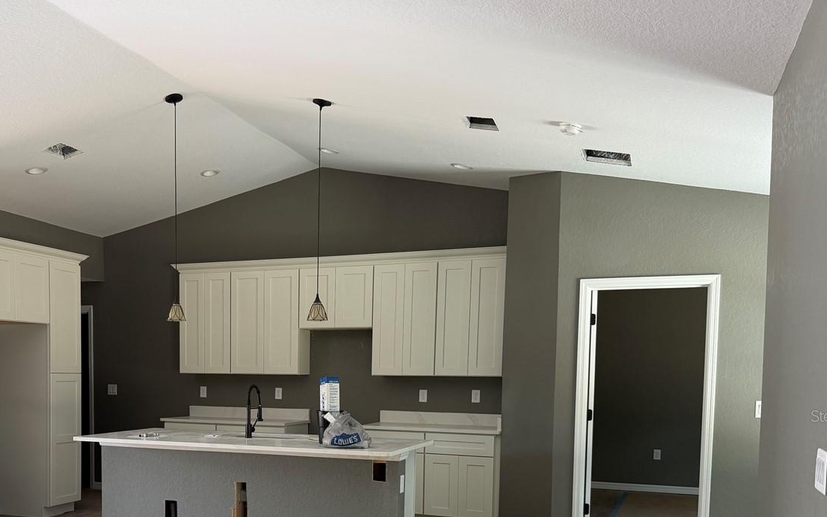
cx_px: 280
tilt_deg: -4.4
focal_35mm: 37
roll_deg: +0.1
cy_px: 416
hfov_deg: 51.8
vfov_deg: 33.4
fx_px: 834
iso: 125
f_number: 1.78
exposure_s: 1/121
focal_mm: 6.76
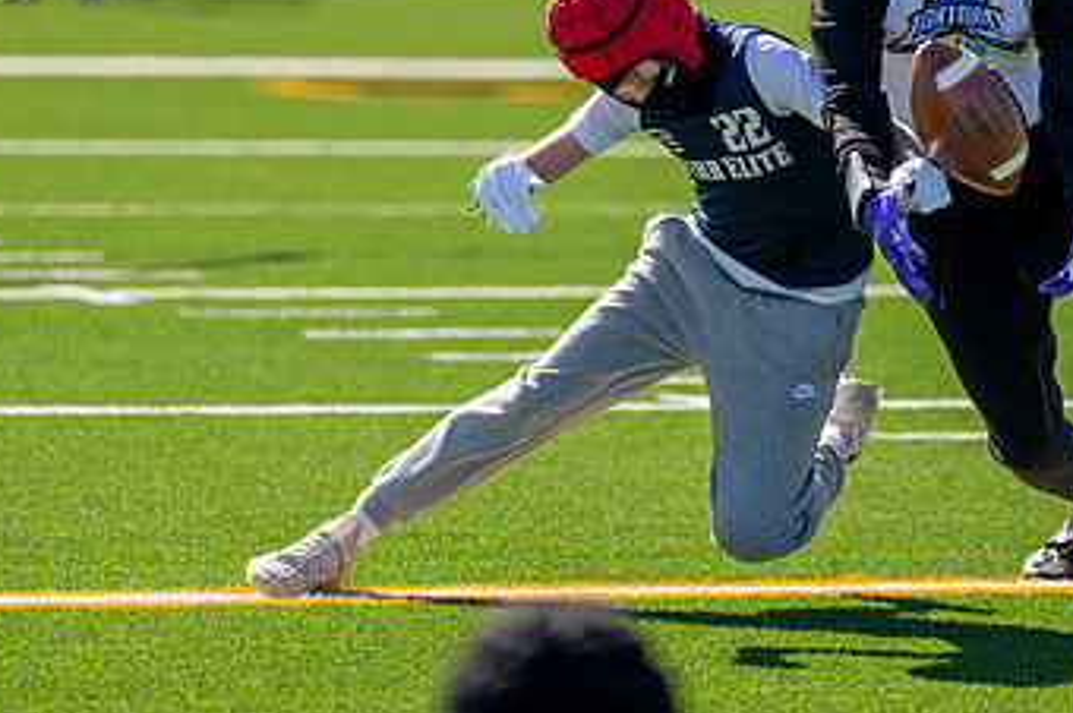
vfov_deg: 3.8
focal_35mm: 357
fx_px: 10630
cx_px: 895
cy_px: 39
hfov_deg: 5.8
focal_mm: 139
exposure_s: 1/1600
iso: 100
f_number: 2.8
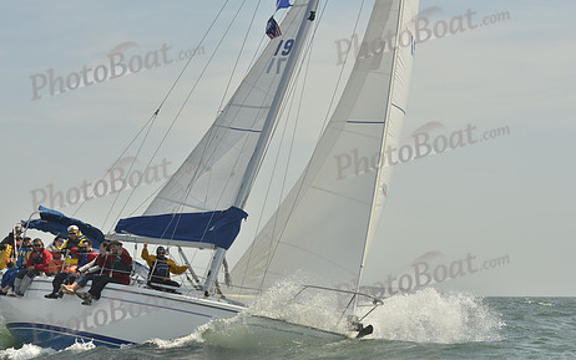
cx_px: 271
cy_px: 230
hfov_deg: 19.8
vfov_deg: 12.5
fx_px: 1649
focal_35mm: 105
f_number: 7.1
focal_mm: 82
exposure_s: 1/1250
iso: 200
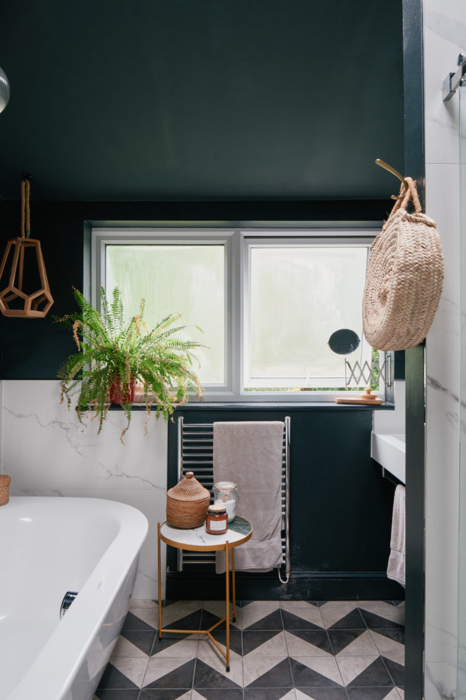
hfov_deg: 53.1
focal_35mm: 24
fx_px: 466
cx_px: 233
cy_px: 350
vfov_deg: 73.7
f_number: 11
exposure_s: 1/2.5
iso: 160
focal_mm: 16
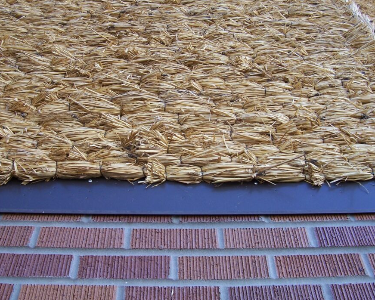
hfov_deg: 46.8
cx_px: 175
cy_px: 138
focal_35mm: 39
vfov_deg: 38.2
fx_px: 433
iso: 80
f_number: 2.7
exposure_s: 1/250
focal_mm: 5.6
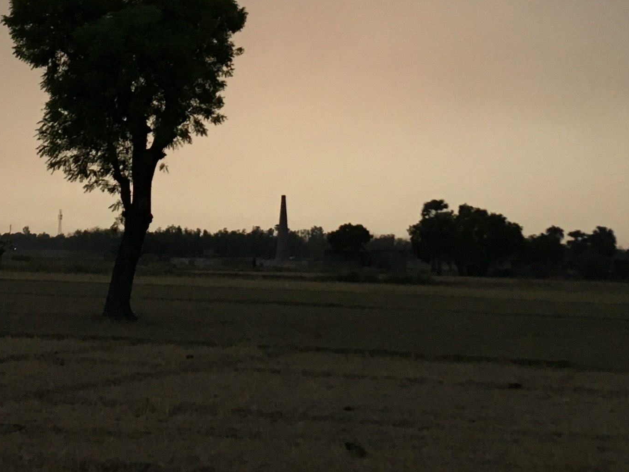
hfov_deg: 22.4
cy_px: -28
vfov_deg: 16.7
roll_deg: +0.4
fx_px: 1563
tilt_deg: +9.4
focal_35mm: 86
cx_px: 106
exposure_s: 1/33
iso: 50
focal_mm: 4.15
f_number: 2.2
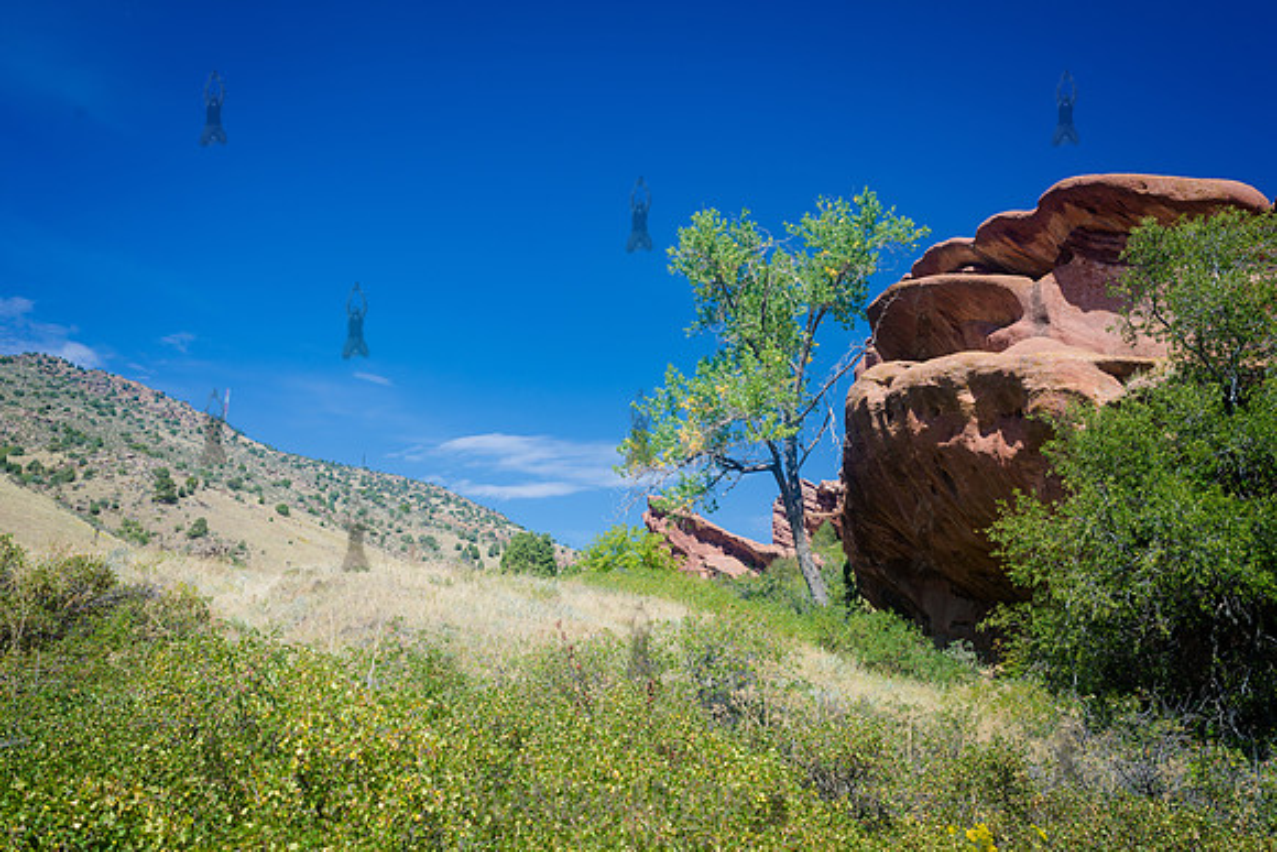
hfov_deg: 54.4
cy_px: 426
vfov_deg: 37.9
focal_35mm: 35
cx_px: 638
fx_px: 1242
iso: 80
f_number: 8
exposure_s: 1/80
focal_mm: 35
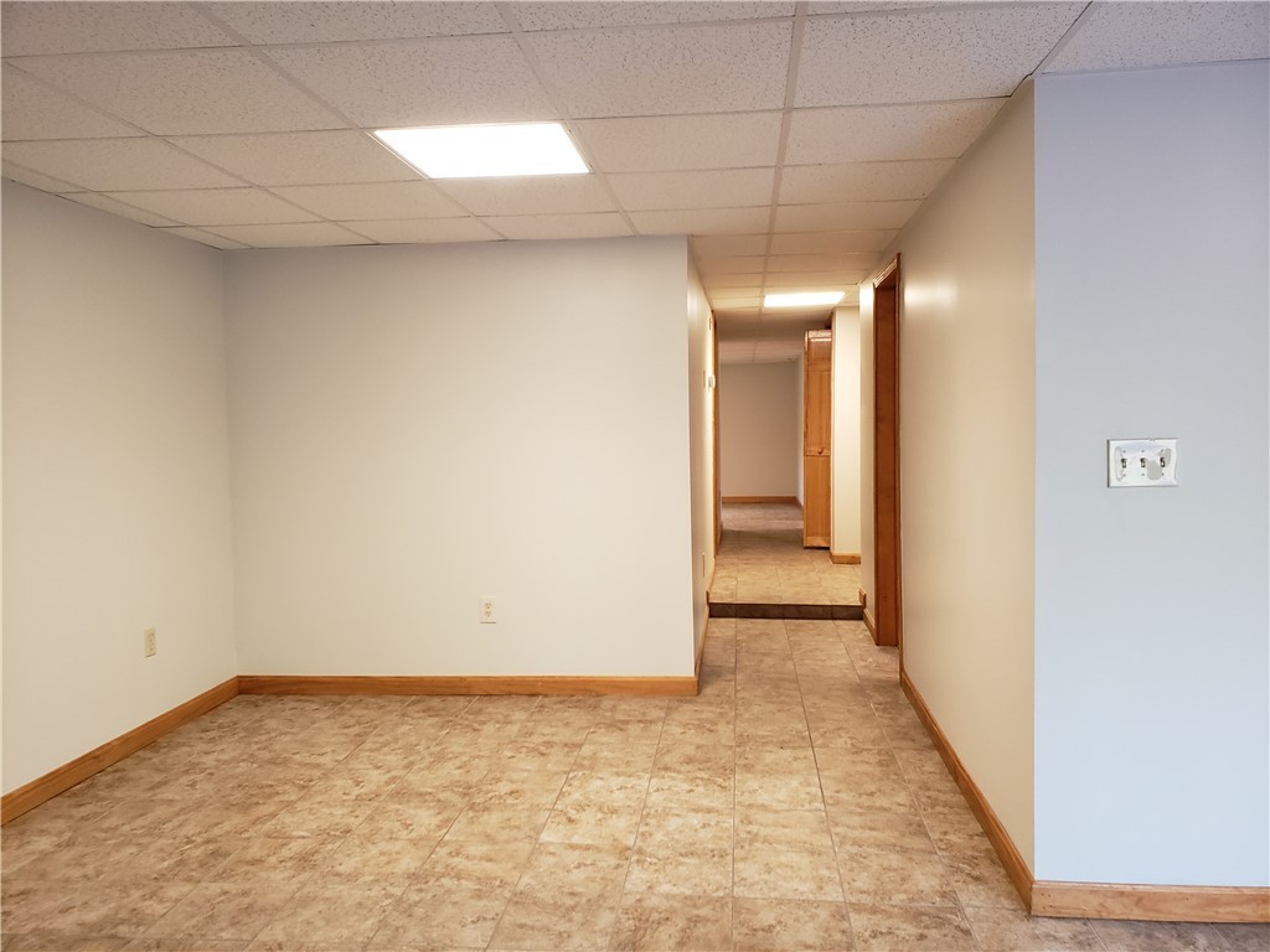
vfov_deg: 53.1
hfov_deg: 67.3
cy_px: 476
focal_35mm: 26
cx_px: 635
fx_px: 954
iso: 250
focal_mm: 4.3
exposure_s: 1/40
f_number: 2.4
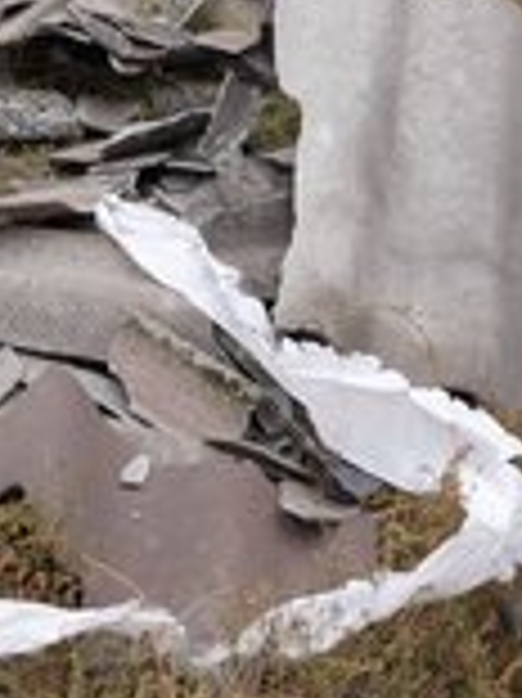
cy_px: 216
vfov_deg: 20.1
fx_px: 1961
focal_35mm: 97
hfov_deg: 15.1
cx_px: 104
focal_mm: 26.1
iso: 200
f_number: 2.8
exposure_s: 1/1000
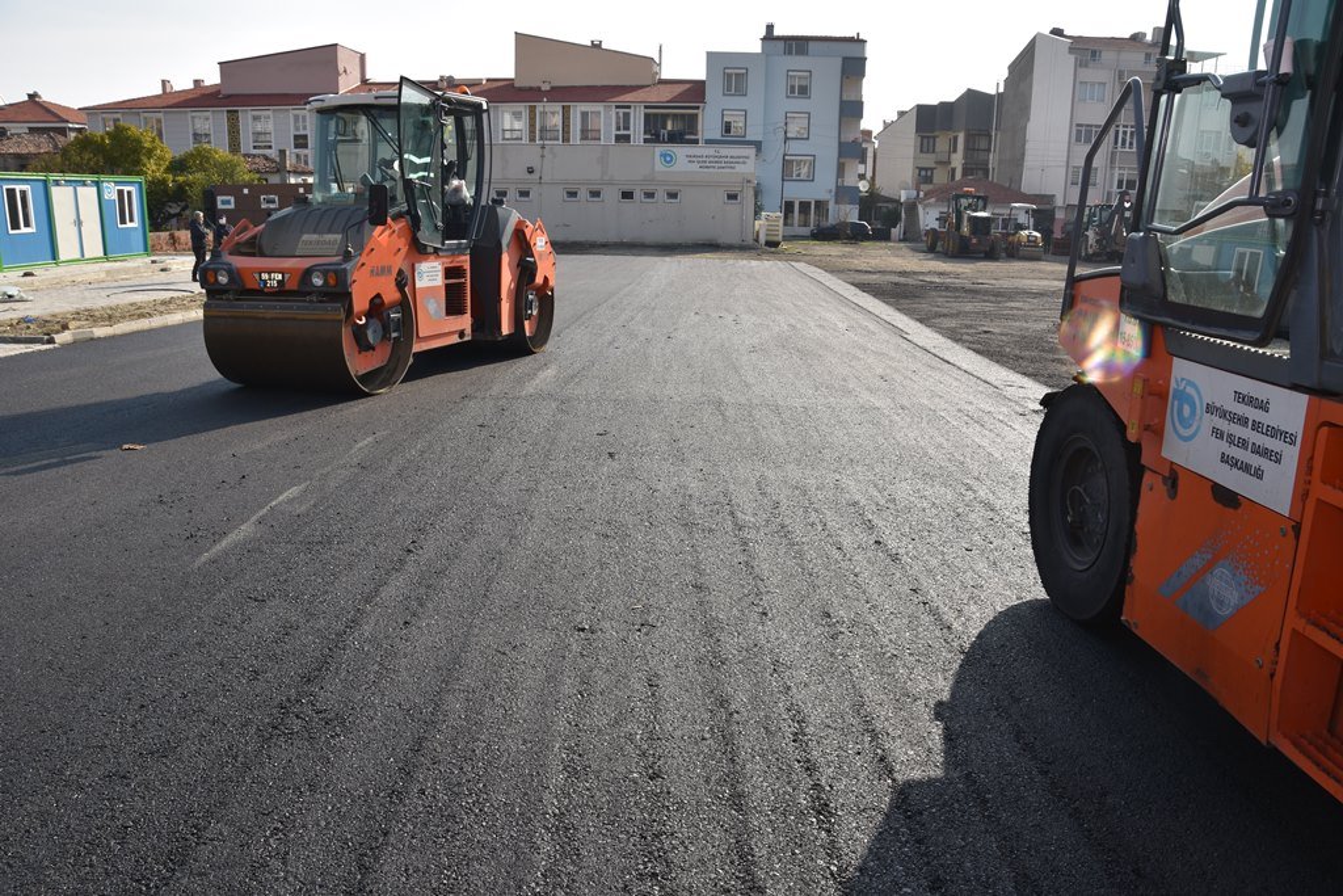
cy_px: 448
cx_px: 672
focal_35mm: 27
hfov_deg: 67.4
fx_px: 1007
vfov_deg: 47.9
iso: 100
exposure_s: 1/250
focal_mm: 18
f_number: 8
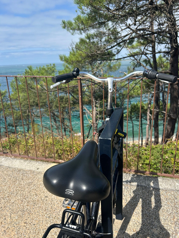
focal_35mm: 26
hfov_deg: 53.1
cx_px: 90
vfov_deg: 67.3
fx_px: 179
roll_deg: +1.8
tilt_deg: -17.6
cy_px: 119
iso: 50
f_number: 1.5
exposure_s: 1/3257
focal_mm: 5.7
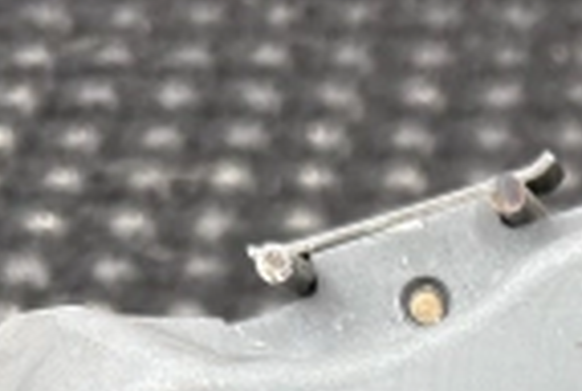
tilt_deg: -48.0
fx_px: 2446
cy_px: 1149
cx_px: 859
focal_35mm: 151
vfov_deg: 7.9
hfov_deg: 12.9
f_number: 1.6
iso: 40
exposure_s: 1/278
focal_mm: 5.96
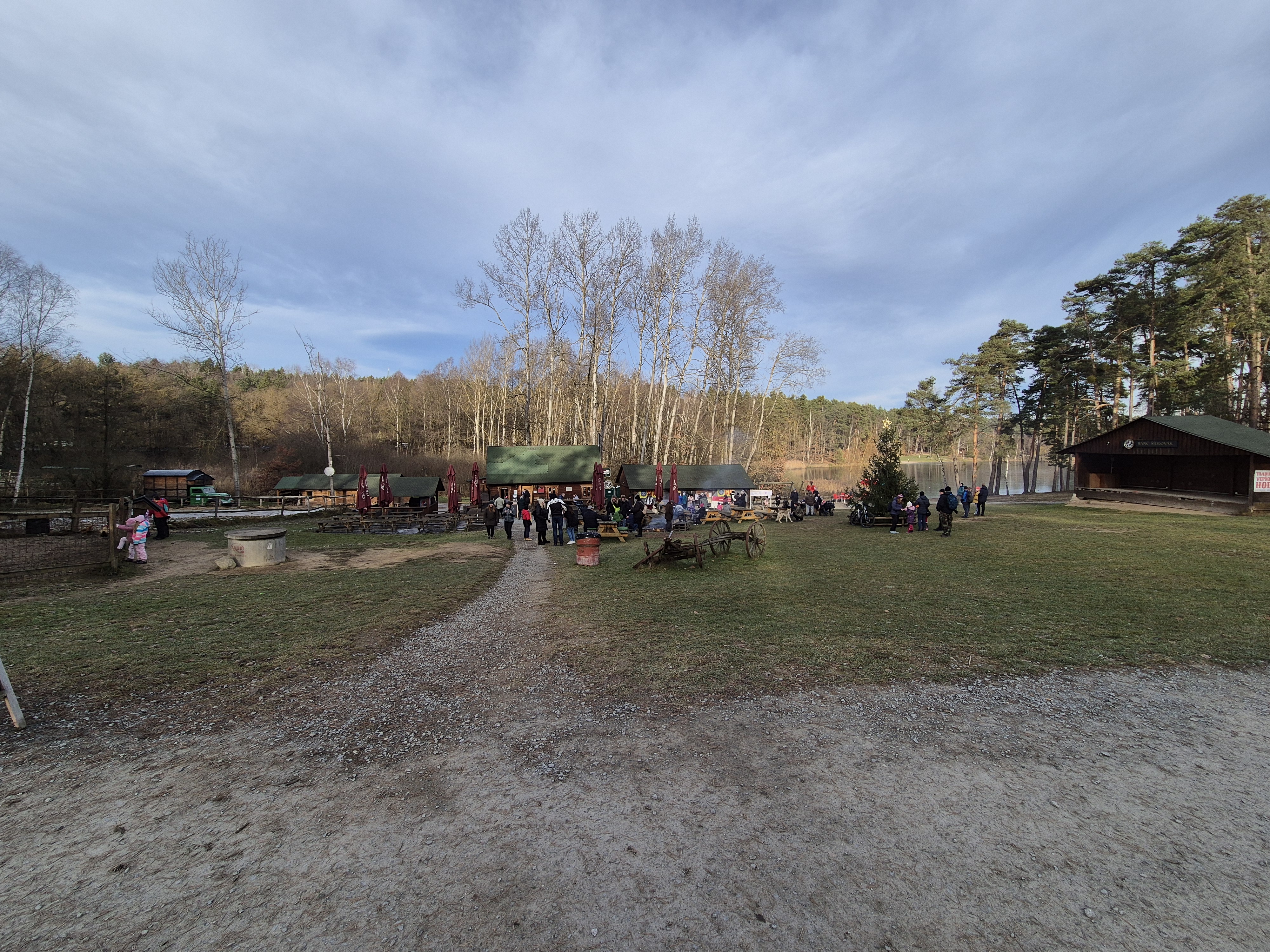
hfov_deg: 106.2
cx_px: 635
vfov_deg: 89.9
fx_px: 477
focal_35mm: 13
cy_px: 476
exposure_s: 1/1228
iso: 50
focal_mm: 2.2
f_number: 2.2
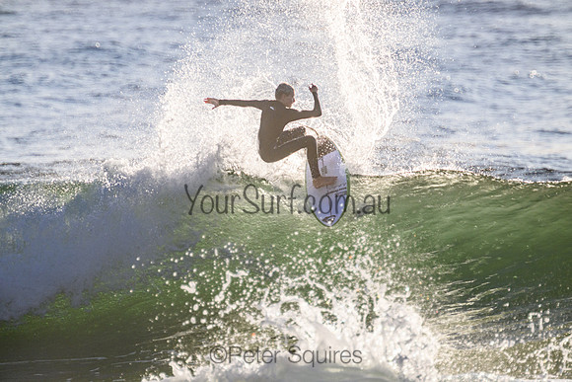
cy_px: 191
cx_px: 286
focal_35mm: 800
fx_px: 12713
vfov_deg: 1.7
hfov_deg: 2.6
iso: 900
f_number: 11
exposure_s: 1/2000
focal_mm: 800
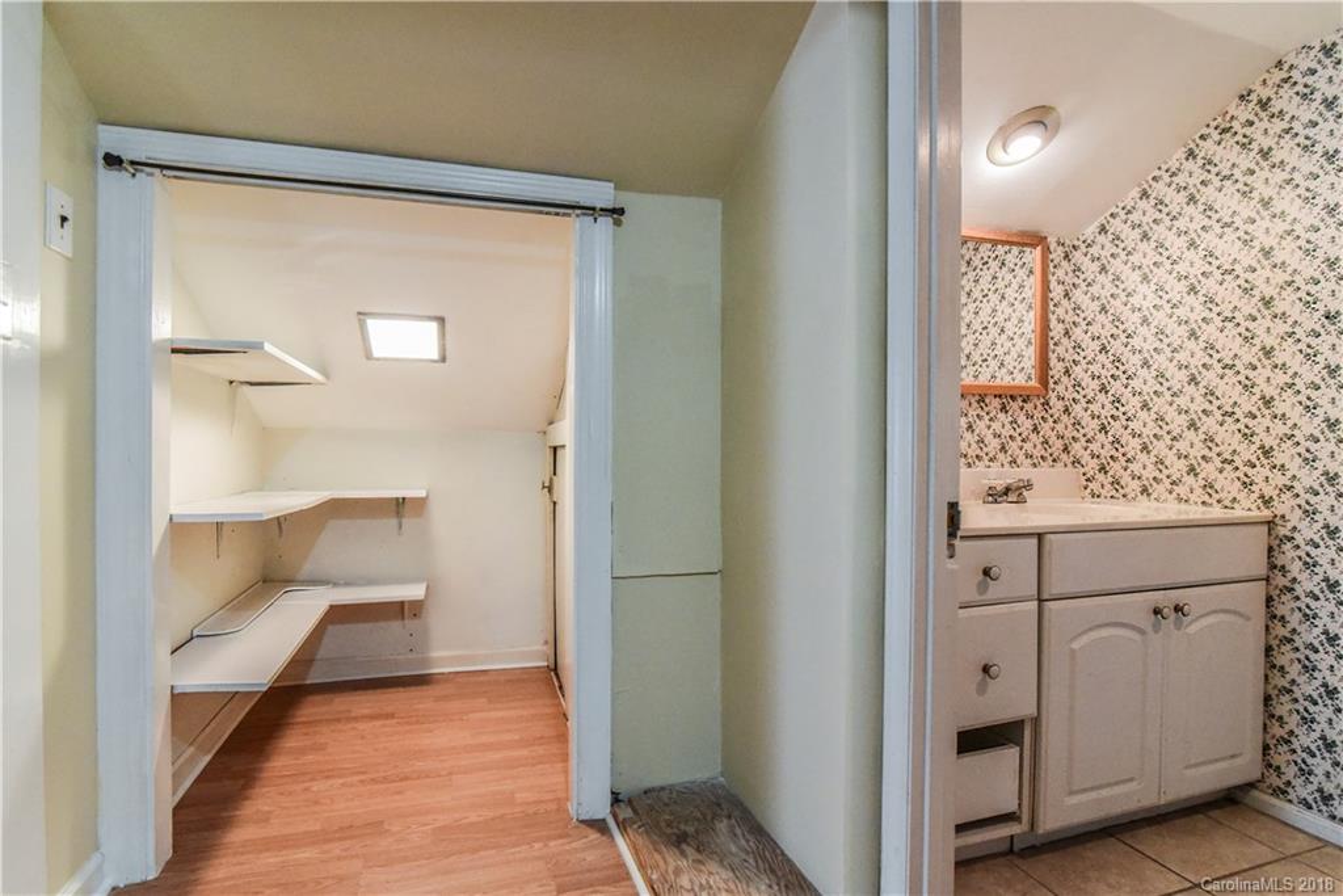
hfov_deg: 93.3
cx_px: 672
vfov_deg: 70.5
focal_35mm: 17
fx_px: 634
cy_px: 448
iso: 6400
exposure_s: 1/160
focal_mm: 17
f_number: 6.3
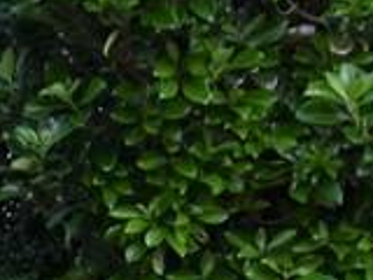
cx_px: -192
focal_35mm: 107
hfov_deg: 16.6
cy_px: 522
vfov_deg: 12.5
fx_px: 1156
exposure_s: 1/160
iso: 200
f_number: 6.3
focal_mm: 11
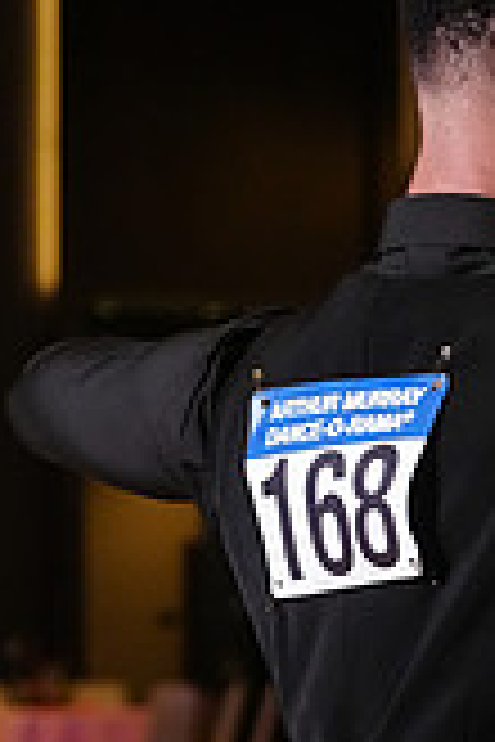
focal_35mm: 246
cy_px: 1066
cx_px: 596
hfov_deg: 5.6
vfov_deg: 8.2
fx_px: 5073
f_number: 4
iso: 4000
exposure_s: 1/400
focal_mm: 70
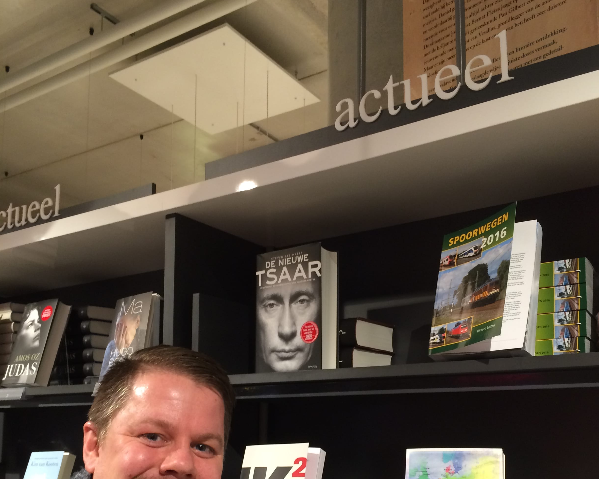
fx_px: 674
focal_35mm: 38
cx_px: 301
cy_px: 373
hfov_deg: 47.9
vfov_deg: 37.9
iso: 125
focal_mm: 4.15
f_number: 2.2
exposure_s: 1/30
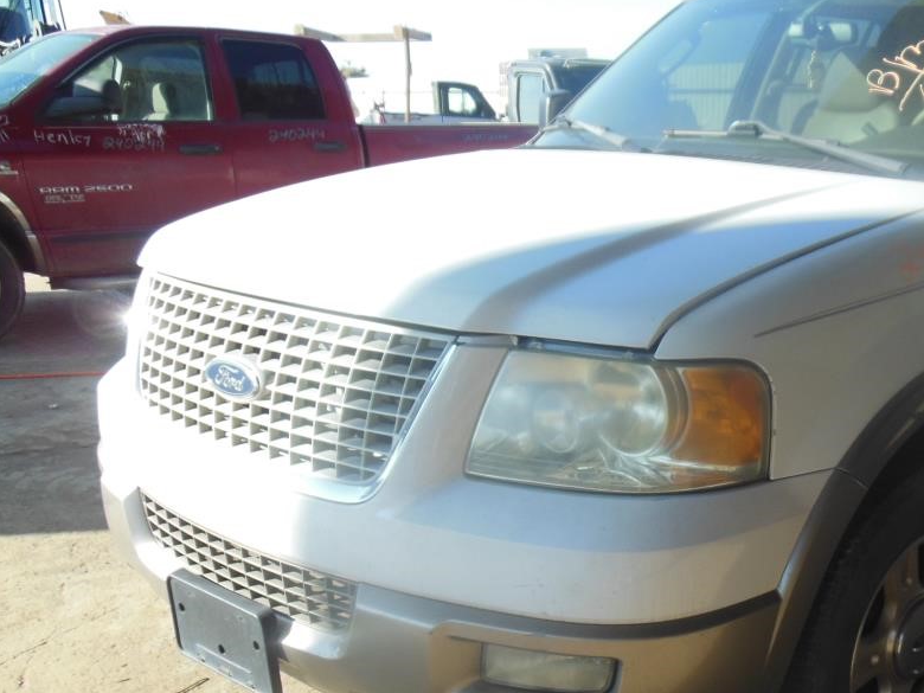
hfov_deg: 43.7
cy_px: 486
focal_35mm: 41
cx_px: 736
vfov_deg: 34.7
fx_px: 1094
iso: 125
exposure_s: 1/500
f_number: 3.2
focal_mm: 4.5
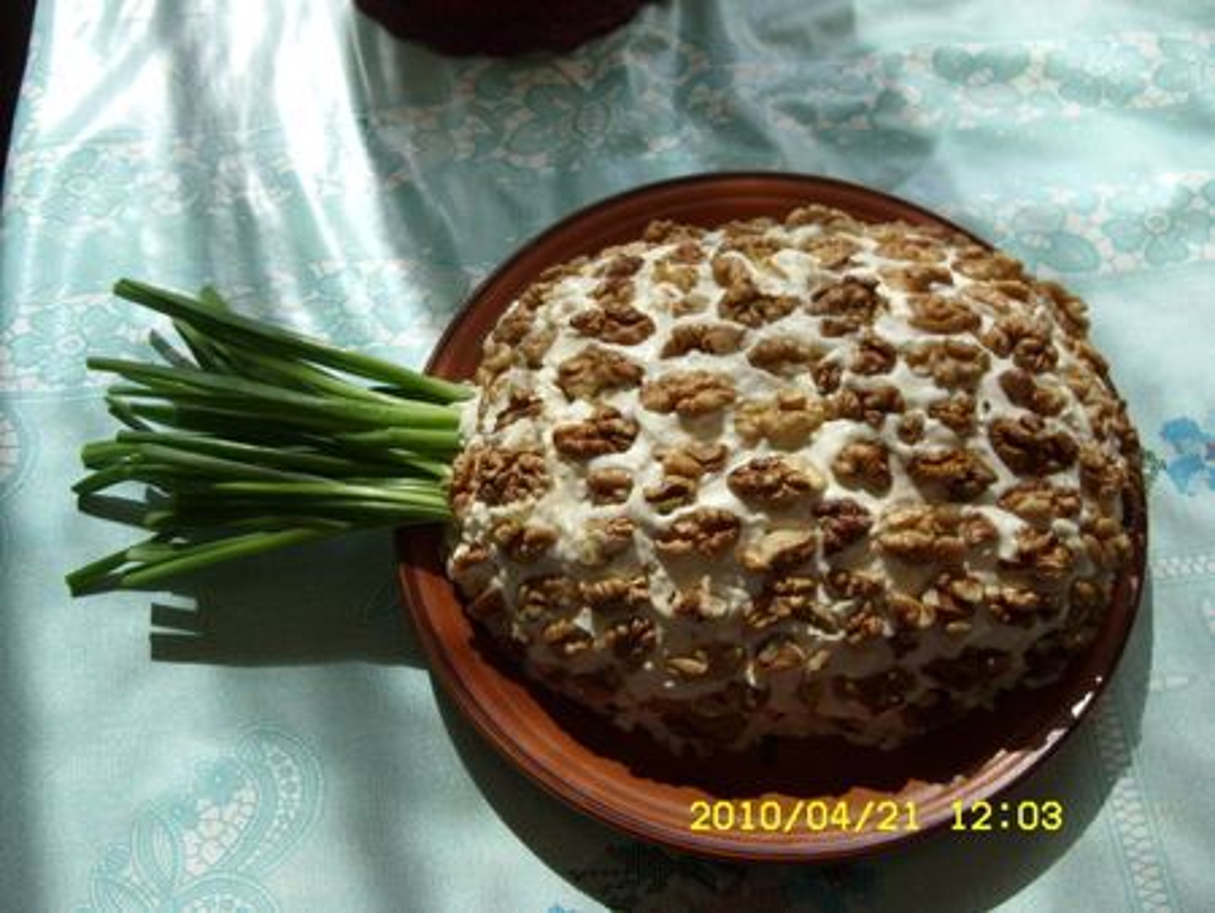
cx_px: 608
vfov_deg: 37.8
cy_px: 456
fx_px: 1334
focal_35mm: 38
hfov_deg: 49.0
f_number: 2.8
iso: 50
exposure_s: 1/272
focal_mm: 6.3
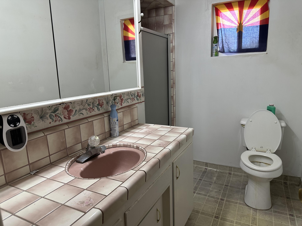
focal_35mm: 24
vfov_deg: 56.8
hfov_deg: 71.6
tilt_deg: -10.9
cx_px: 151
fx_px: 209
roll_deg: +1.0
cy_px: 113
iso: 160
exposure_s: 1/120
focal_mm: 6.86
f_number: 1.78
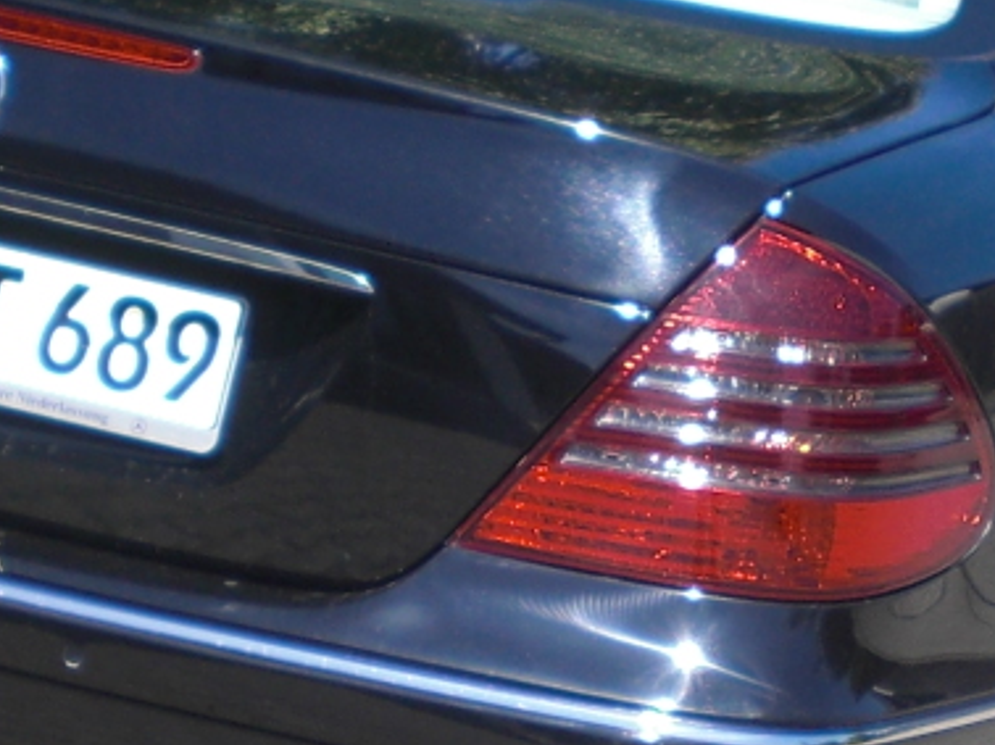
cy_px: 648
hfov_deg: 12.3
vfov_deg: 9.2
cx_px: 650
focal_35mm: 161
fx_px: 4625
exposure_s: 1/500
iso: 64
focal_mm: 6.3
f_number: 3.1
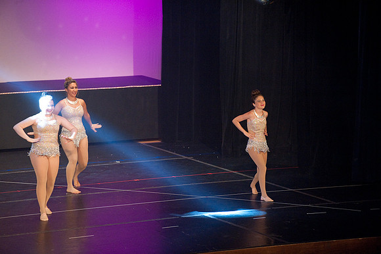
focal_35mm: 200
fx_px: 2115
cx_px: 190
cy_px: 127
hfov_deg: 10.3
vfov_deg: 6.9
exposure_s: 1/200
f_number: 4
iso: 3200
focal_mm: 200
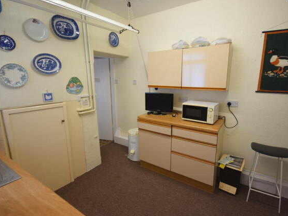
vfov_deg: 69.9
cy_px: 107
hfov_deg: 86.0
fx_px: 154
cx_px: 149
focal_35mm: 19
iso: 800
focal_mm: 11
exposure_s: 1/60
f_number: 4.2
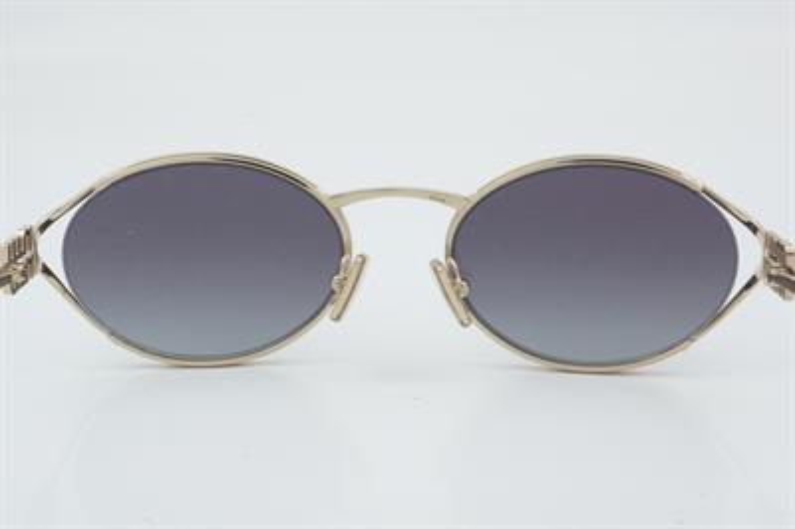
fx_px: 1655
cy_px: 264
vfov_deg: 18.2
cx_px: 398
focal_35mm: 75
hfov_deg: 27.0
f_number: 32
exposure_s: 1/3
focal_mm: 50
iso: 100
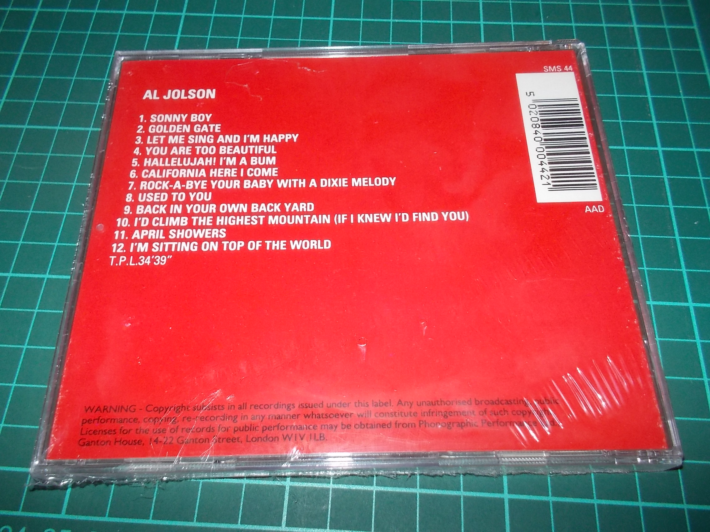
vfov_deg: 48.2
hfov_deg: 61.7
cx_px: 355
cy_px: 266
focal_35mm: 29
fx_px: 595
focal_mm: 4.1
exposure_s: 1/30
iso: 200
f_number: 3.3
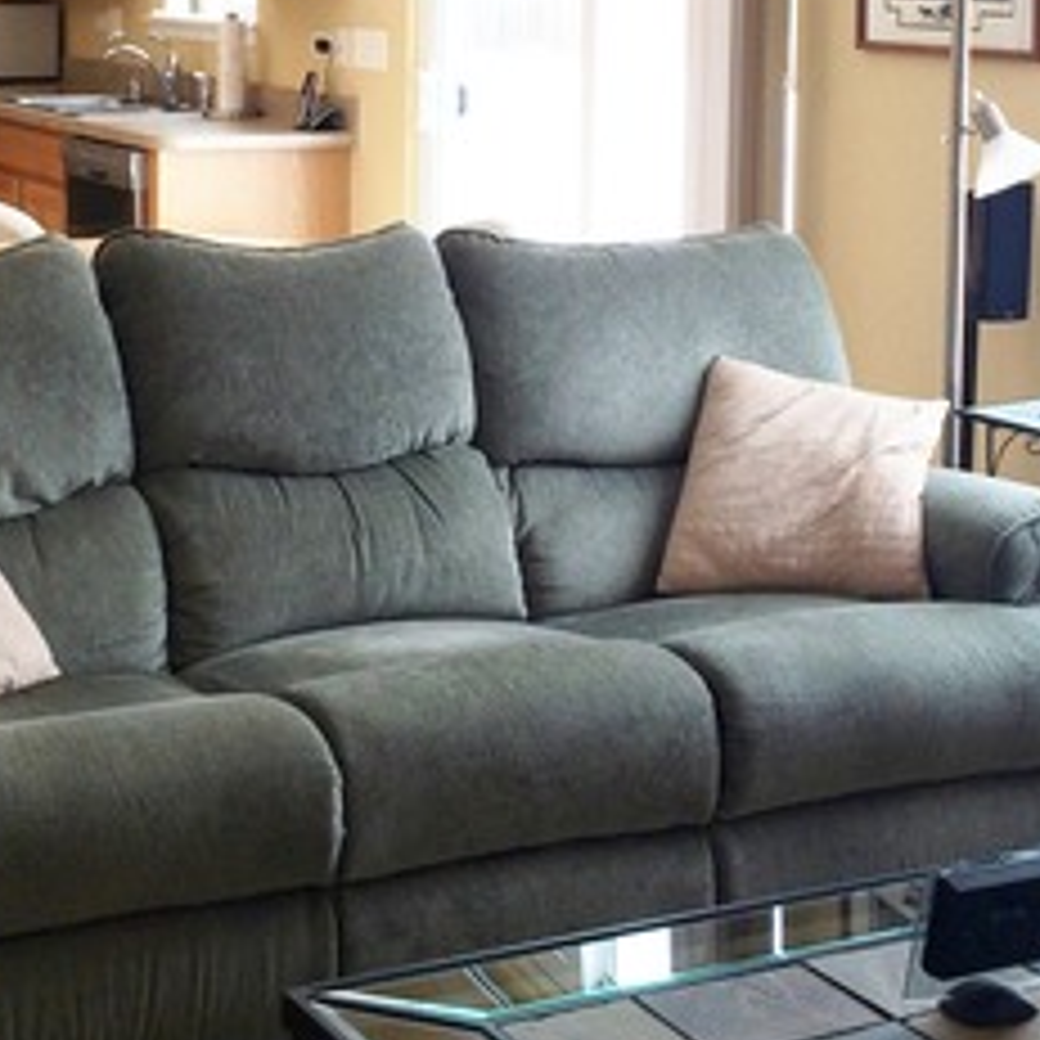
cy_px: 144
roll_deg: +0.3
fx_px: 2413
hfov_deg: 24.2
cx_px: 365
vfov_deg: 23.8
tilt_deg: -5.7
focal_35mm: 71
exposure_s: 1/120
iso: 32
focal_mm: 4.15
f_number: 2.2
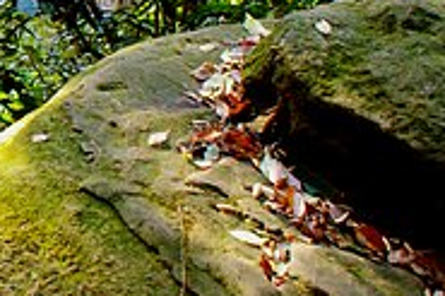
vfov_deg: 11.7
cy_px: 41
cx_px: -164
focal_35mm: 116
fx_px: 1433
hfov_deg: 16.5
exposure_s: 1/30
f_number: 4
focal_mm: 28
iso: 400
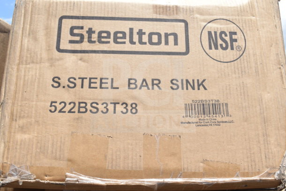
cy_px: 96
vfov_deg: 36.9
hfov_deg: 53.1
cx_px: 143
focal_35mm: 36
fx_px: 286
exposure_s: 1/500
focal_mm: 24
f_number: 7.1
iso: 200
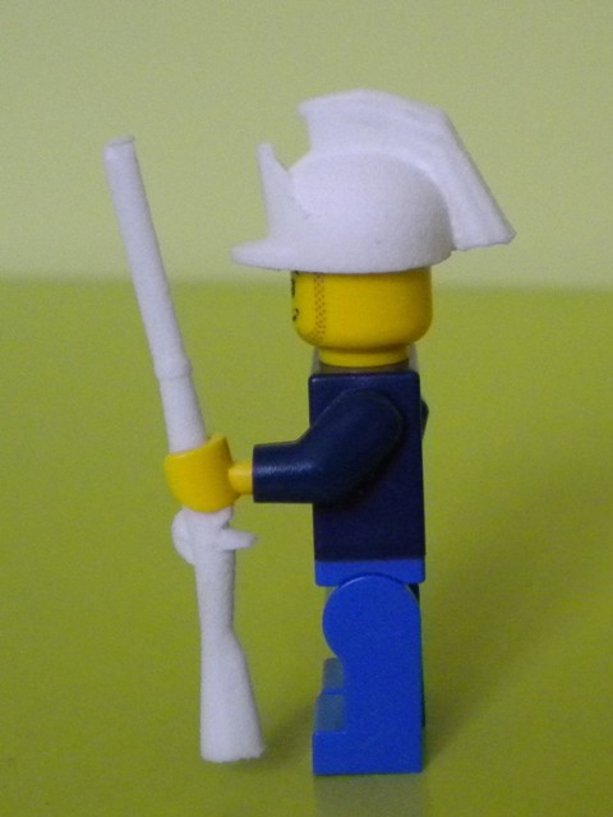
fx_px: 968
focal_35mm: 41
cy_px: 408
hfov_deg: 35.1
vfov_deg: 45.8
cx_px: 306
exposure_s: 1/66.1
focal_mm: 7.4
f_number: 3.5
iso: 605
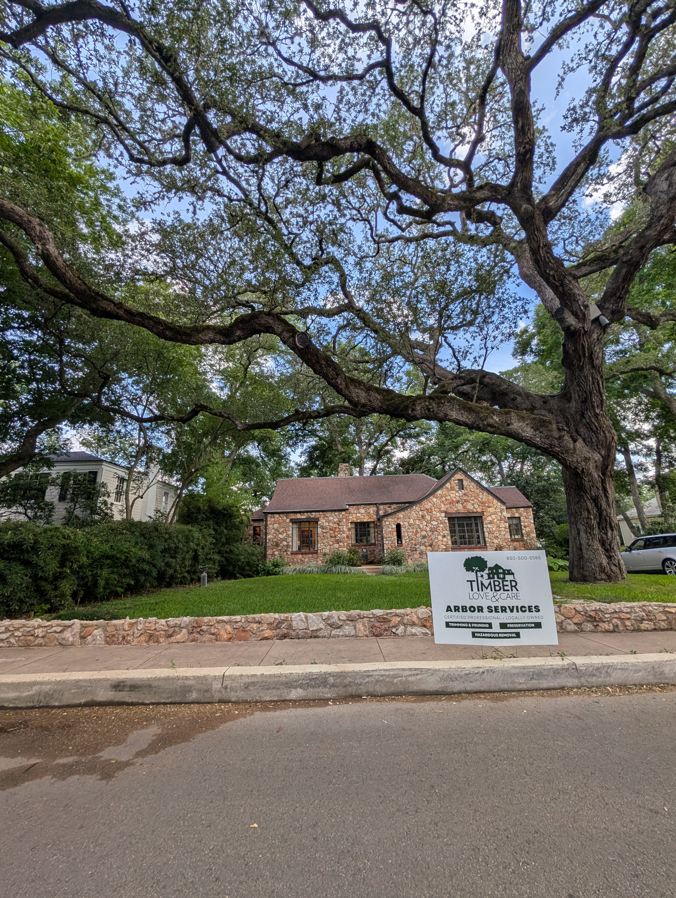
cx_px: 338
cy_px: 449
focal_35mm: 12
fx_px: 312
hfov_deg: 94.6
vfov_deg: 110.5
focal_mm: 2.02
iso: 49
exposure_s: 1/1125
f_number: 1.7
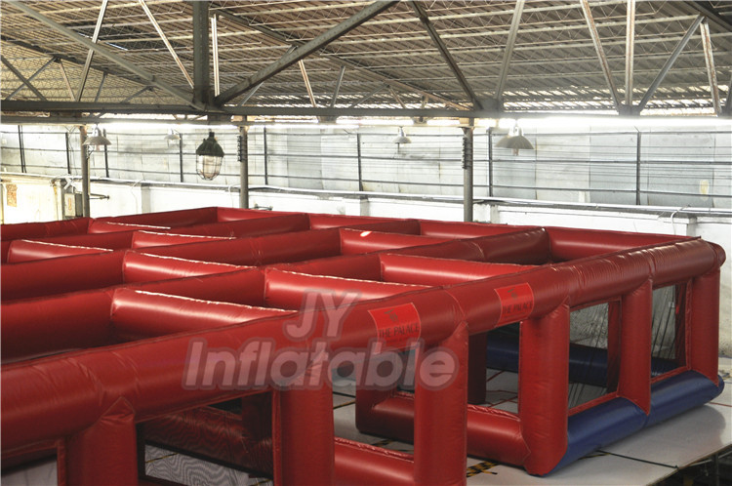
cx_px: 366
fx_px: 1066
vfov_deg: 25.7
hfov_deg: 37.9
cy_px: 243
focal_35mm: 52
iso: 400
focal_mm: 35
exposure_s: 1/20
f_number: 4.5
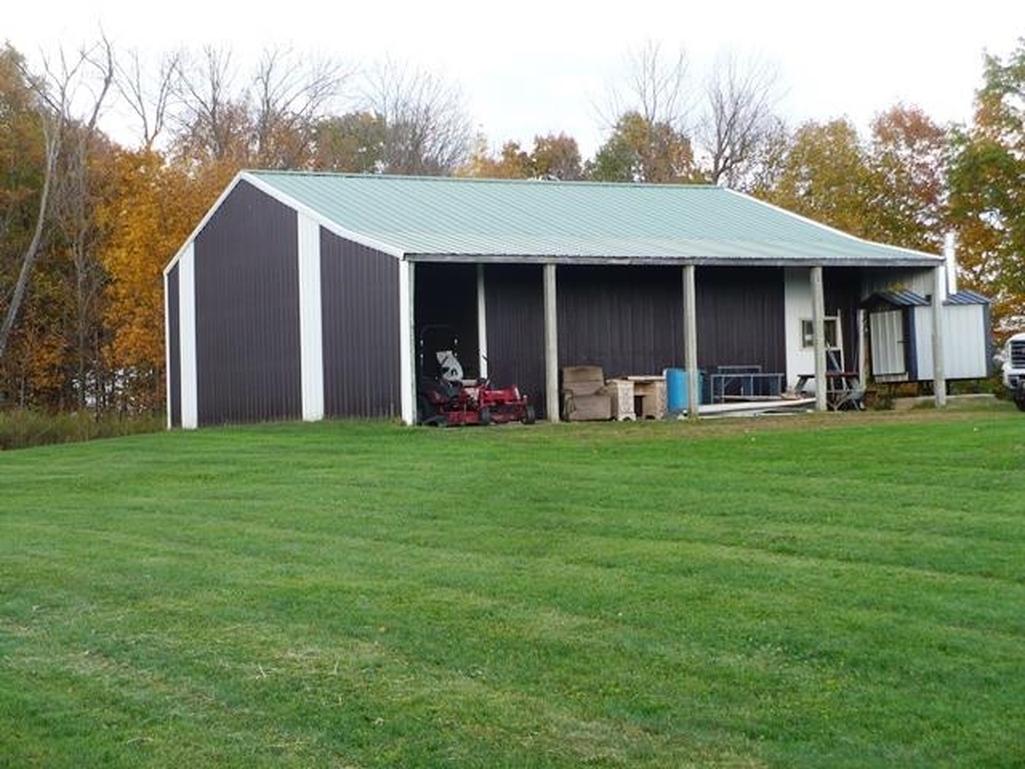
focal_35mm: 69
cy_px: 384
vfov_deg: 21.3
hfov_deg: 28.2
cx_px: 512
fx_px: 2043
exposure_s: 1/160
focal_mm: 11.4
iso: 100
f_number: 3.2
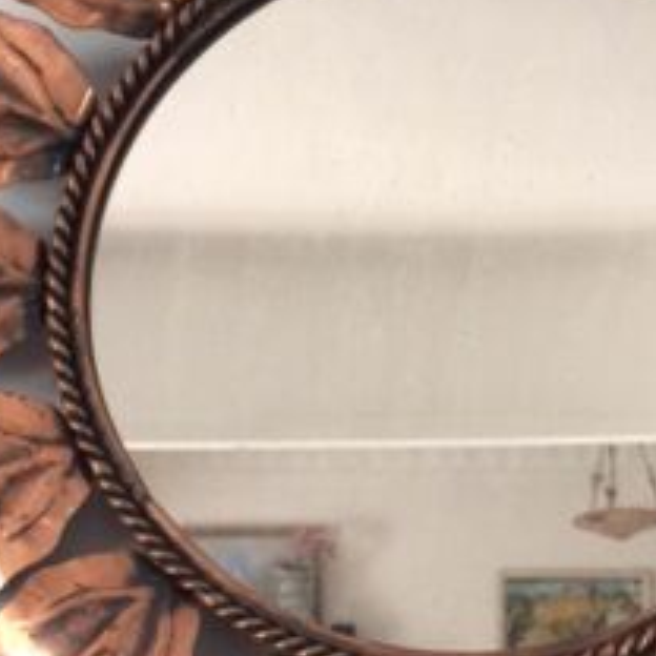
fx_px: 1694
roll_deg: +0.1
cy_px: 407
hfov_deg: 21.7
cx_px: 508
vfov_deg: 21.9
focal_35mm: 79
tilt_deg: +13.6
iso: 100
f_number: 2.2
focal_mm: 4.15
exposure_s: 1/33
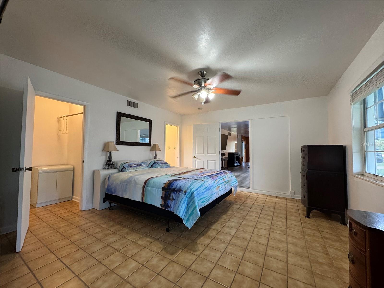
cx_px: 192
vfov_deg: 85.7
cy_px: 144
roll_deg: -0.4
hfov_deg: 102.1
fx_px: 155
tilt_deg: +1.6
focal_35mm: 14
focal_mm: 2.22
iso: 200
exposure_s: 1/60
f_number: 2.2
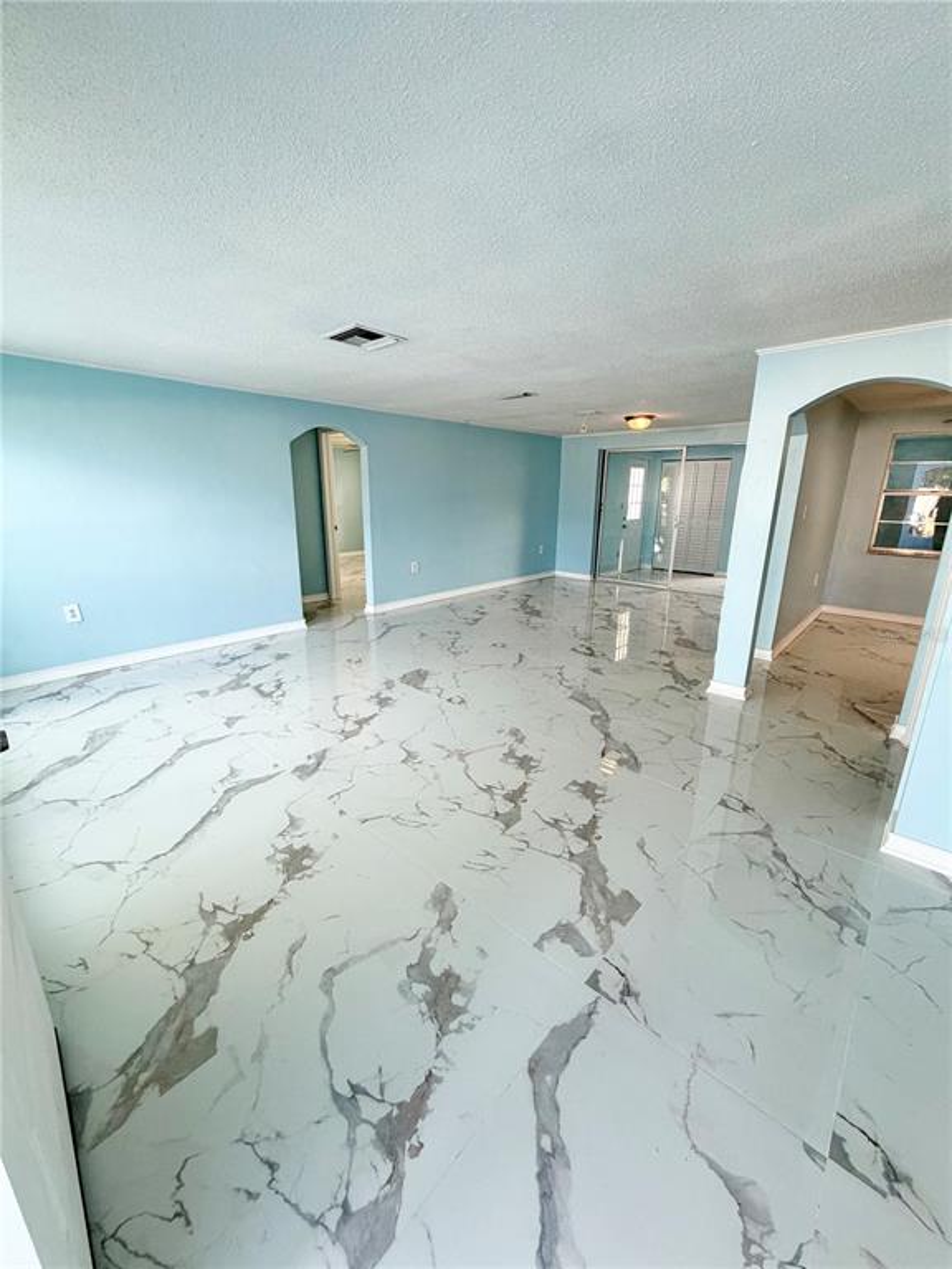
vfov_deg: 102.1
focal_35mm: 14
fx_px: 513
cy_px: 634
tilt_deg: -15.6
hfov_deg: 85.7
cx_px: 476
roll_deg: -0.6
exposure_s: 1/121
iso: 125
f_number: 2.2
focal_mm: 2.22
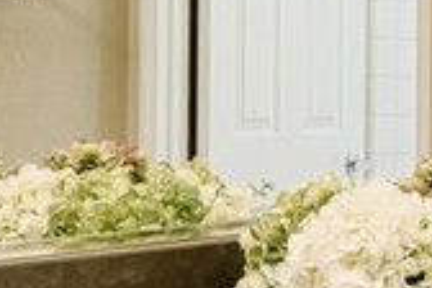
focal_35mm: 140
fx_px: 1680
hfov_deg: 14.6
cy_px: 100
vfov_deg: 9.8
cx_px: 357
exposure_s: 1/60
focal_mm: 23
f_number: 16
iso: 400
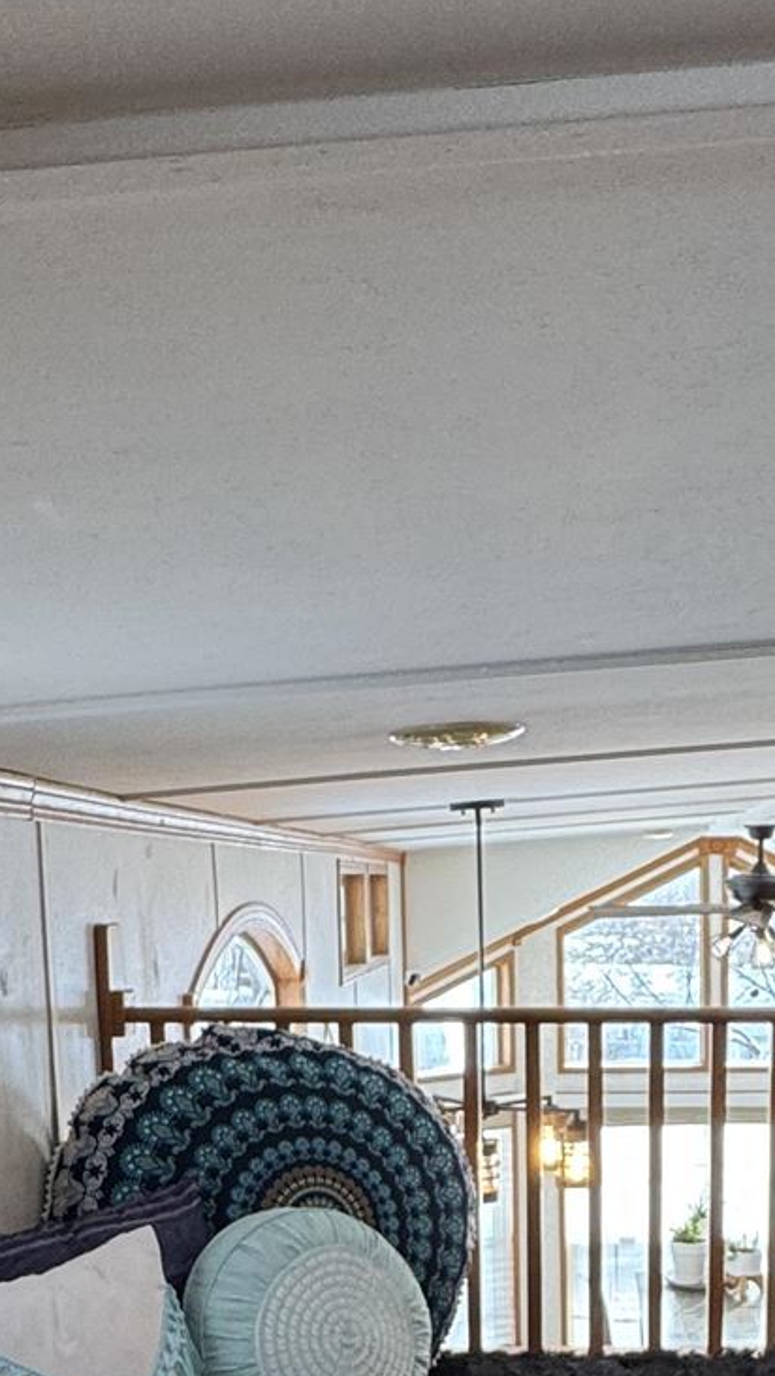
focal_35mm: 48
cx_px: 625
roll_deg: +0.5
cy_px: 1186
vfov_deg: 40.3
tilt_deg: -10.5
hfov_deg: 24.5
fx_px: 1753
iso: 80
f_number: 2.2
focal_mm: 2.22
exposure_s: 1/120
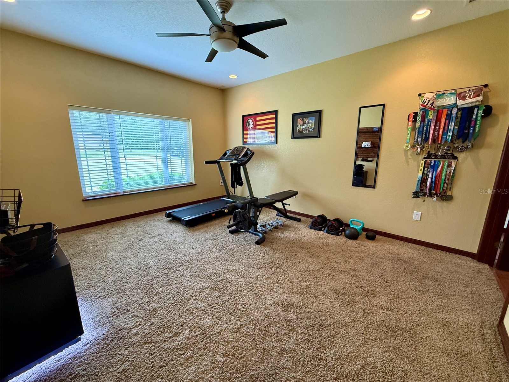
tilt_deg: -11.1
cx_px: 254
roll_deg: -0.7
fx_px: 206
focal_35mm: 14
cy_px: 191
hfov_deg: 102.1
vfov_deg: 85.7
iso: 500
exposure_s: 1/120
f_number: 2.2
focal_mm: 2.22
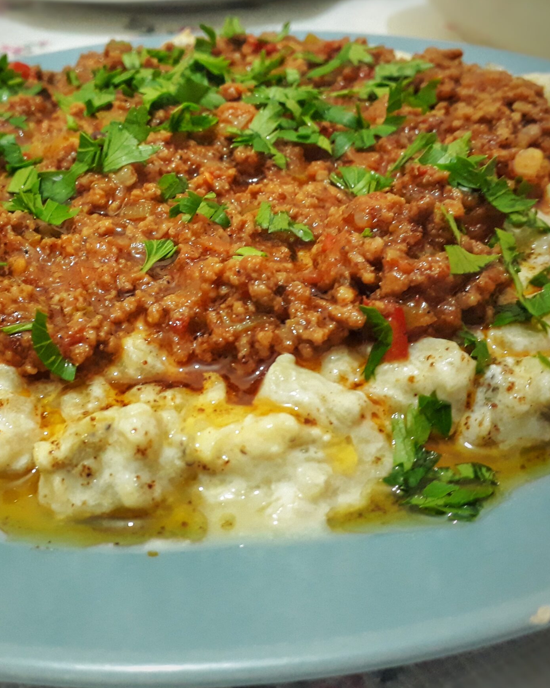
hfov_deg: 37.8
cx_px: 184
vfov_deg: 46.8
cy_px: 315
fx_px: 794
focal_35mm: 39
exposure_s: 1/20
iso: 400
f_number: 1.9
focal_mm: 3.6
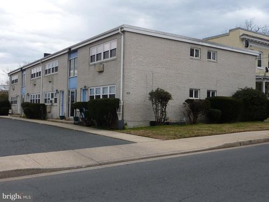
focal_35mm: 38
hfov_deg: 49.0
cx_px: 134
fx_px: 295
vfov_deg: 37.7
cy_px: 101
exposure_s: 1/200
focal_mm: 4.4
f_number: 4
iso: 80
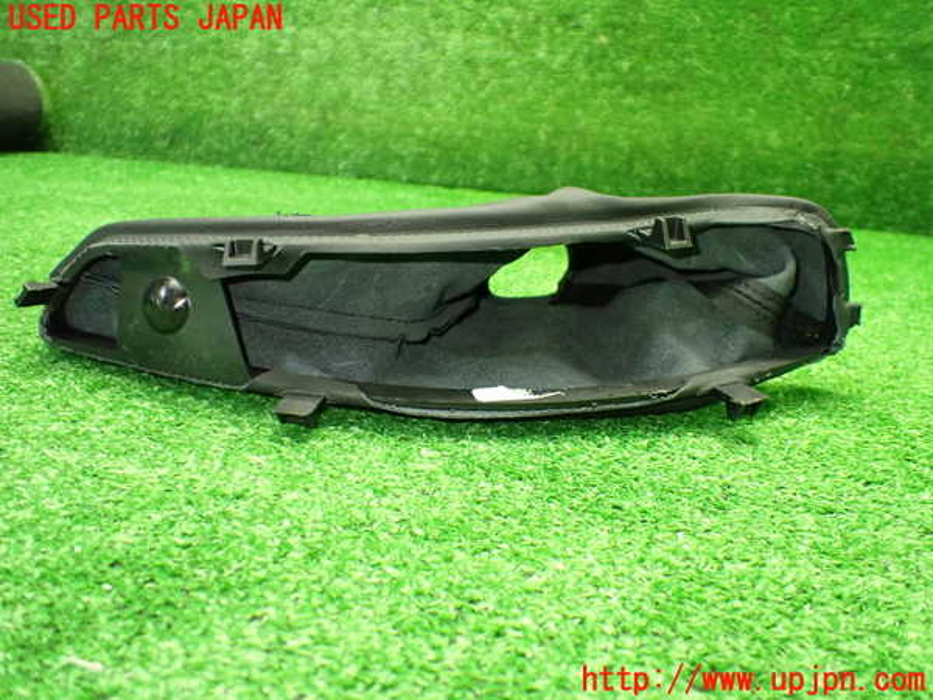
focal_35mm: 30
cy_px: 350
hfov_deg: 60.0
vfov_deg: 46.8
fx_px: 809
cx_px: 466
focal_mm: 5.4
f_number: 2.3
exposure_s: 1/80
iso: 800
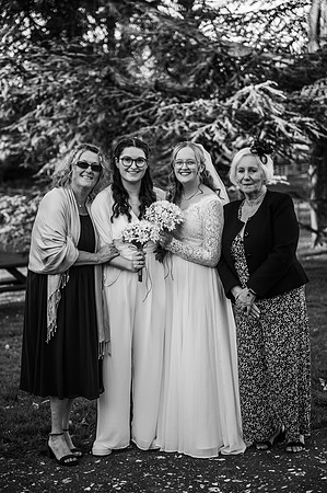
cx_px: 164
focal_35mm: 69
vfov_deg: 29.3
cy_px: 246
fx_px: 942
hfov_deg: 19.7
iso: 100
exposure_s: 1/400
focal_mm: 69
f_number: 2.8
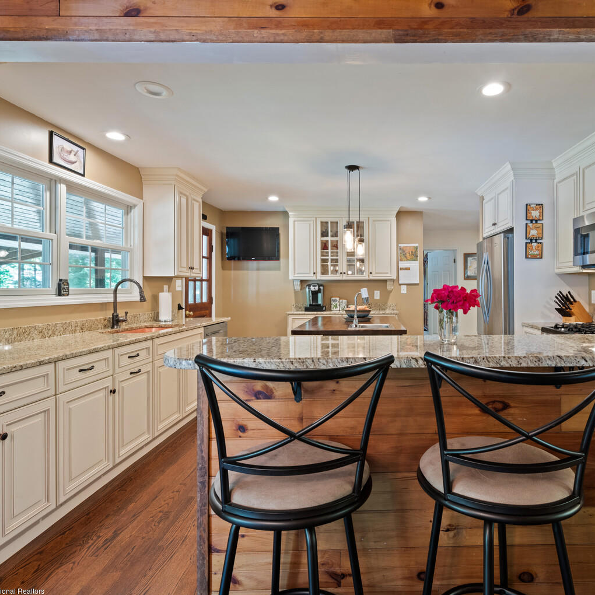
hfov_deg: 73.7
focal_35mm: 20
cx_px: 368
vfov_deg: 74.8
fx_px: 389
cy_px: 302
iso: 400
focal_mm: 15
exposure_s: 1.6
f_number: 10
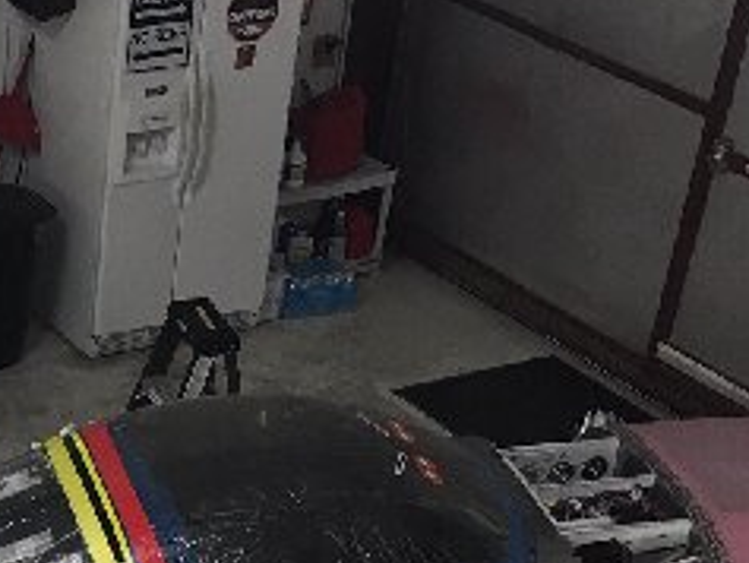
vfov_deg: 14.4
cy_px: 753
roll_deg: -0.1
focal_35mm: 98
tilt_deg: -35.4
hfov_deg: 18.9
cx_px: -149
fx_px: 2122
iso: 25
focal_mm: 4.15
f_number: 2.2
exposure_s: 1/30
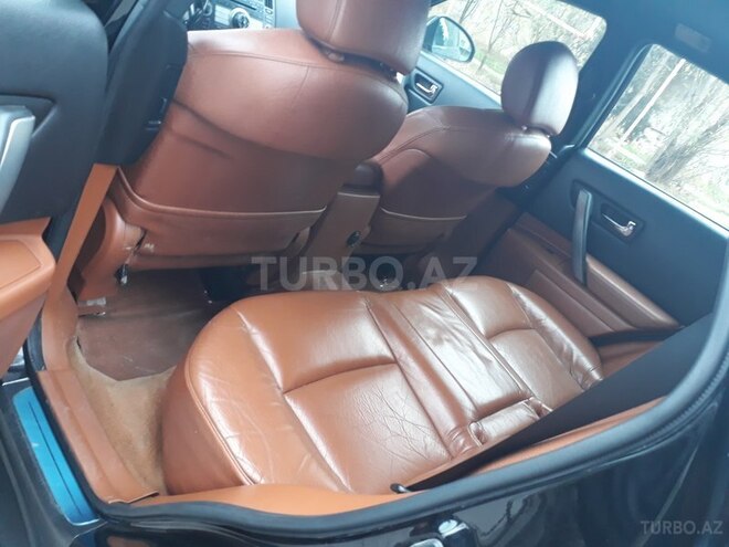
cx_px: 364
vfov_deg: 51.4
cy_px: 274
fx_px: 569
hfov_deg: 65.3
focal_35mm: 27
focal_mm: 3.6
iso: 160
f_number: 1.9
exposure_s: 1/33
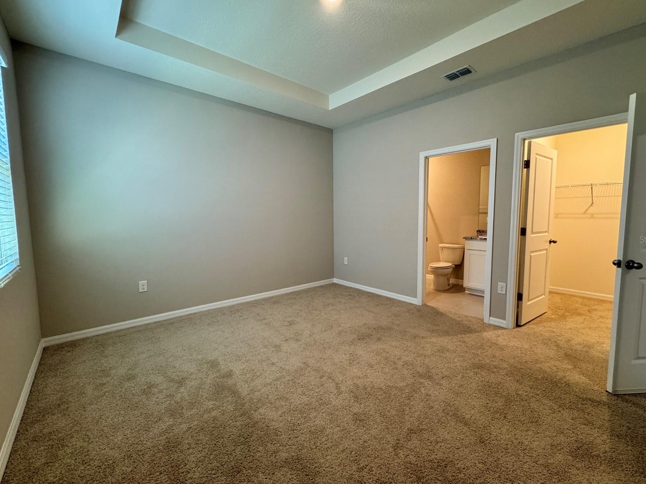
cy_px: 239
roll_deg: +0.0
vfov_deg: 81.8
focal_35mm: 15
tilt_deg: -4.8
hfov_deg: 98.1
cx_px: 334
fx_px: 280
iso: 320
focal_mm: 2.22
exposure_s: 1/60
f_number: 2.2
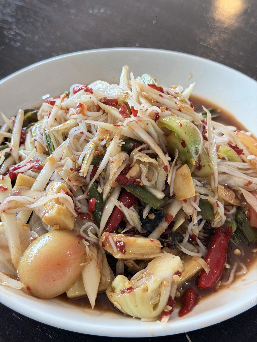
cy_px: 171
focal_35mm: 48
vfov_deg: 39.7
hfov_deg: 30.3
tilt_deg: -46.5
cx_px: 128
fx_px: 475
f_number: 1.78
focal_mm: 6.76
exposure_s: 1/100
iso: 250
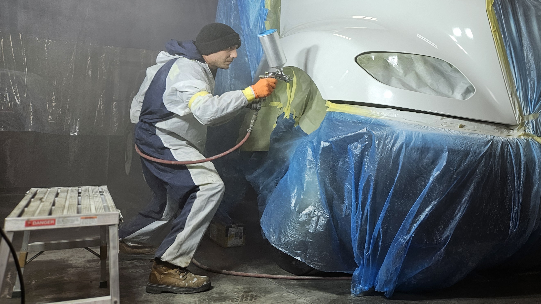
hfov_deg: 50.6
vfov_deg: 30.6
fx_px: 545
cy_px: 69
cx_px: 407
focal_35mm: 38
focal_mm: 5.4
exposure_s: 1/120
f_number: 1.8
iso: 40
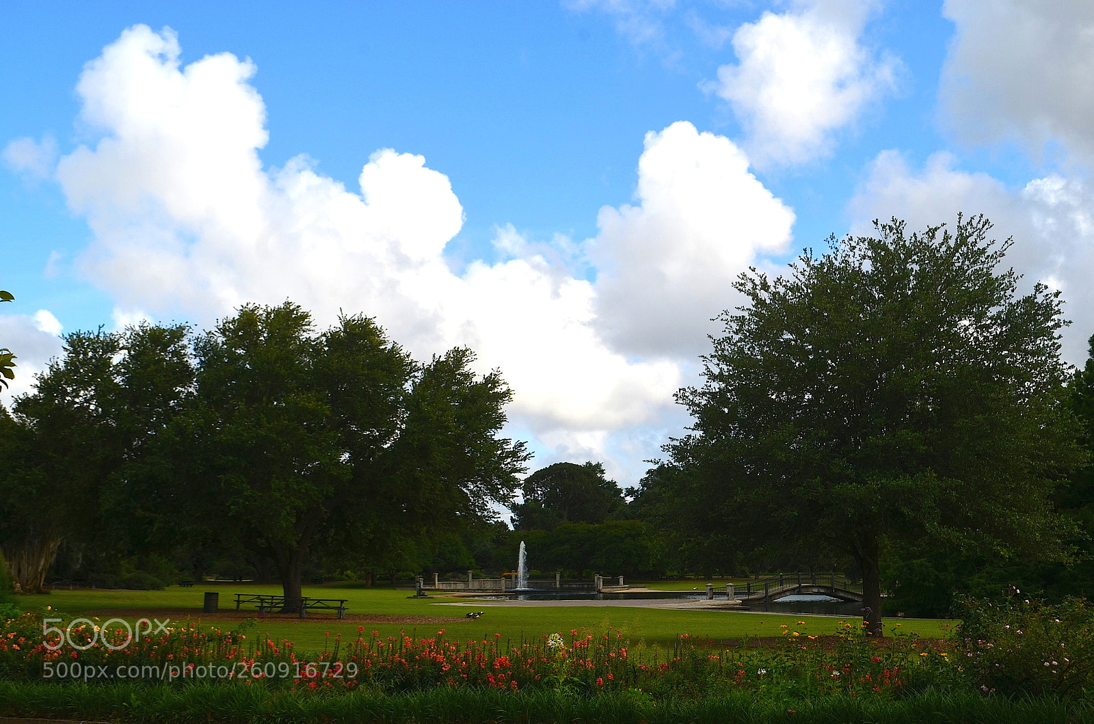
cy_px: 362
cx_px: 547
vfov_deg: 29.7
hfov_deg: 43.7
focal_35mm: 45
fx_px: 1364
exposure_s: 1/320
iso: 100
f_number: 9
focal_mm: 30
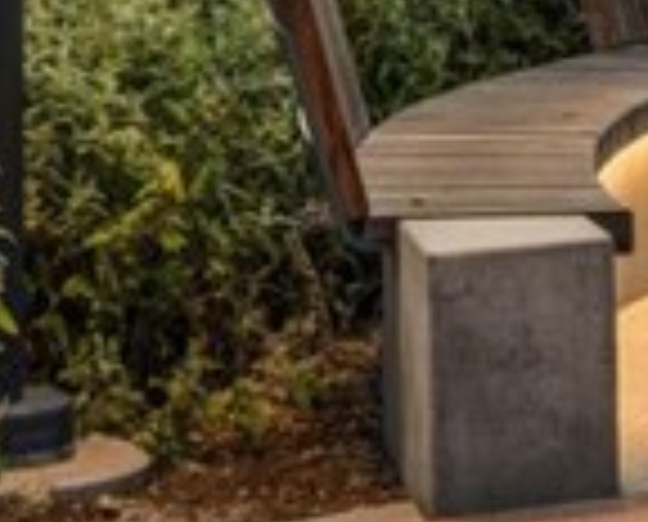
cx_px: 526
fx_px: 4481
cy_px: -430
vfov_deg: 6.5
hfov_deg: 8.3
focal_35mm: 233
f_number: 8
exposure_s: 1/2.5
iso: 400
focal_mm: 35
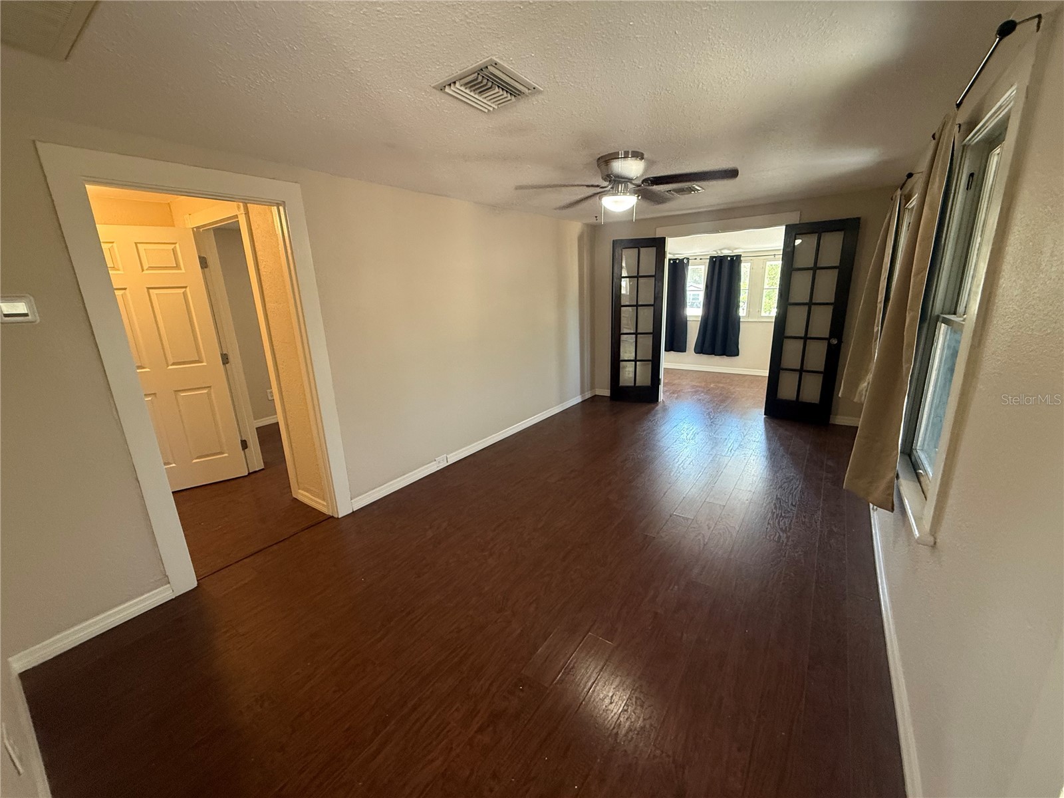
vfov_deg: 85.7
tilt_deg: -14.7
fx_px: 430
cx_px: 532
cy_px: 399
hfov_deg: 102.1
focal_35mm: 14
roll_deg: +1.4
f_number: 2.2
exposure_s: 1/60
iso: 320
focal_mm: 2.22
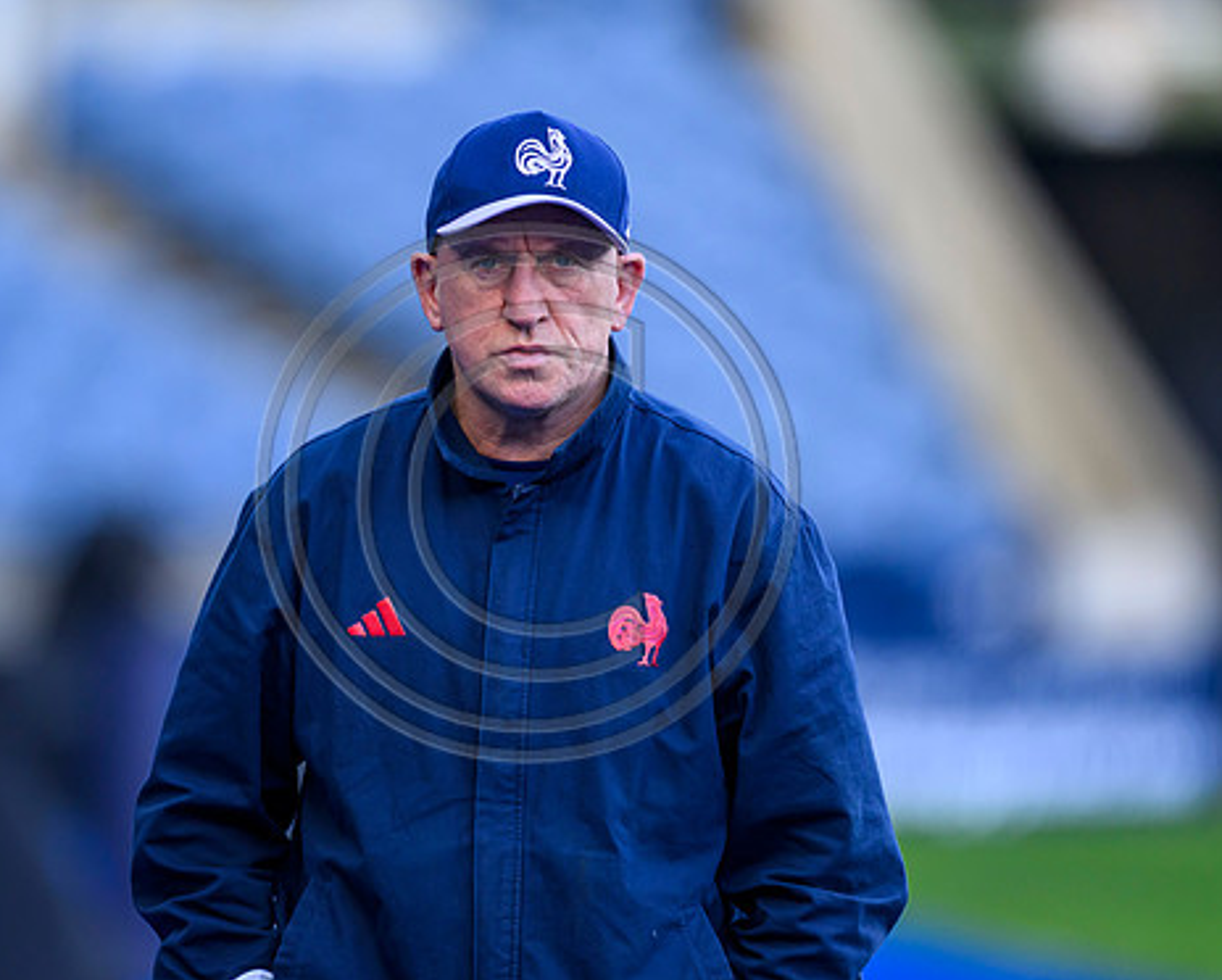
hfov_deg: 2.8
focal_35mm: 703
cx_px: 513
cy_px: 438
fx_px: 25446
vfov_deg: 2.2
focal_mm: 560
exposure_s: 1/800
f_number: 4
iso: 1250
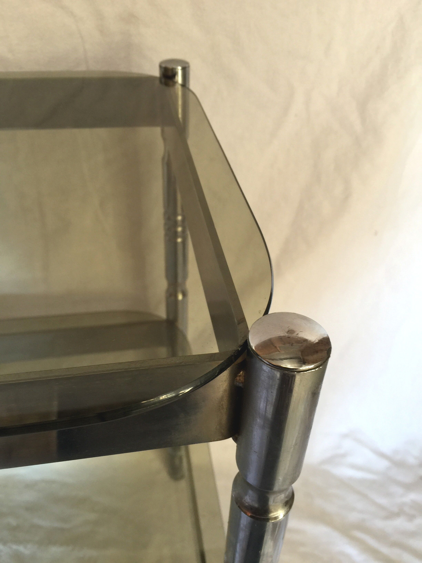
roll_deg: +0.4
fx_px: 471
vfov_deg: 61.7
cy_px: 282
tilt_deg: -36.9
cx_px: 211
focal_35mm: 29
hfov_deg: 48.2
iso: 40
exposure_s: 1/17
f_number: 2.2
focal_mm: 4.15
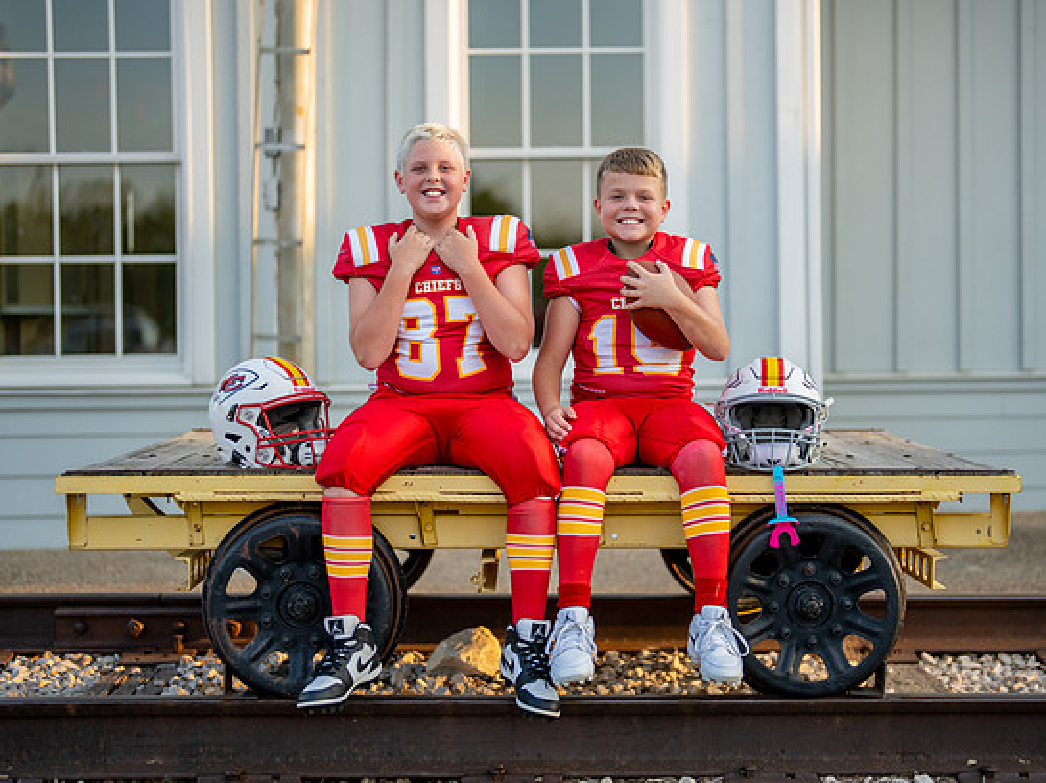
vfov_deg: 24.4
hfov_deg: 32.2
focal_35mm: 60
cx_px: 571
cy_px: 366
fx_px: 1812
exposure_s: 1/3200
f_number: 1.2
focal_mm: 50
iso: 200
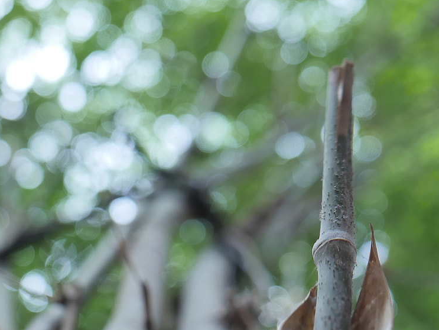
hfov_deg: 19.6
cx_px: 83
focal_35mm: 99
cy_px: 153
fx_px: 1256
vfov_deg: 15.0
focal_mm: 23
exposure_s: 1/50
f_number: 2.8
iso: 200
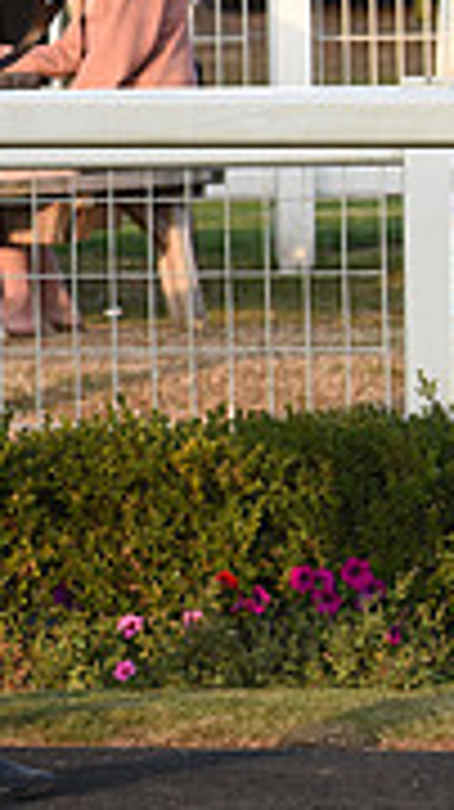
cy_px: 47
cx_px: -800
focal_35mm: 287
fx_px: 6154
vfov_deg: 7.5
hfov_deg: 4.1
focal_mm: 85
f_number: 5
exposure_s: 1/1600
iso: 1250
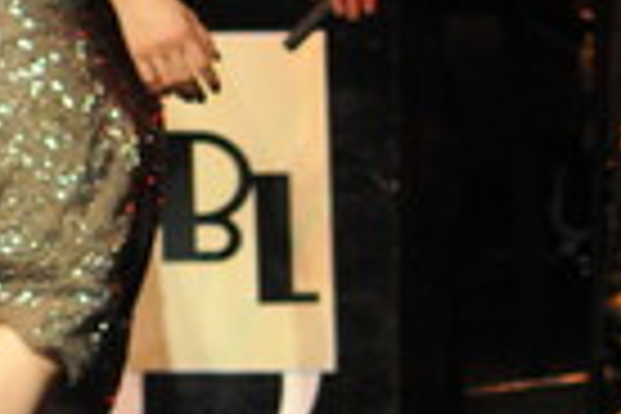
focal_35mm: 694
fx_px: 11966
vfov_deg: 2.0
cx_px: -511
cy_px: -68
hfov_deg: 3.0
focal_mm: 85
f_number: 1.8
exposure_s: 1/2000
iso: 1600
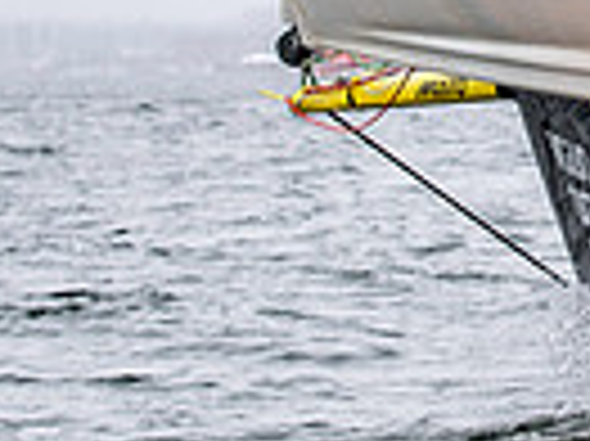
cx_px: 829
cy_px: -124
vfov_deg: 3.8
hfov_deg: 5.1
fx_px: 6641
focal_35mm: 390
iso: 500
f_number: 4
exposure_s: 1/2000
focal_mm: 86
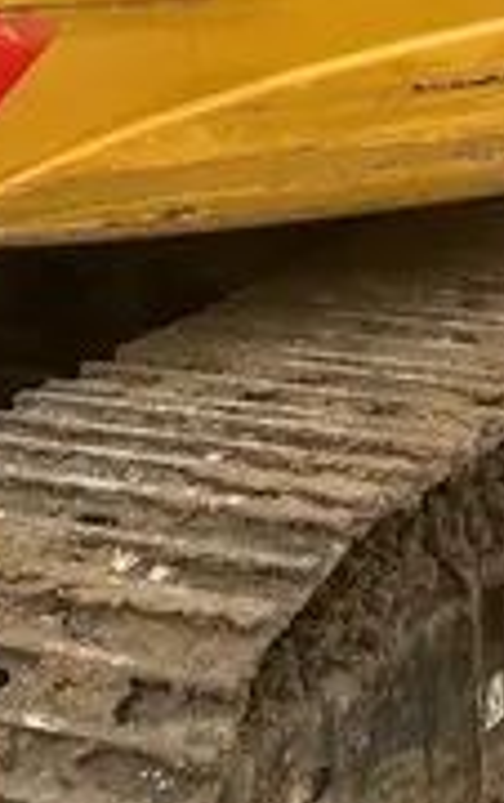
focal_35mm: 112
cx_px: 803
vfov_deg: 17.8
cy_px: -132
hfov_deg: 11.2
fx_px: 2454
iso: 32
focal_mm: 5.7
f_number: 1.5
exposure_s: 1/145
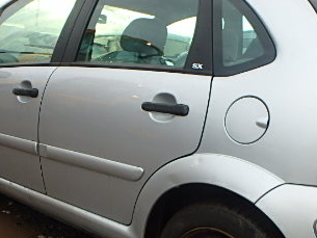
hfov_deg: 42.7
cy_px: 164
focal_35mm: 44
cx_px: 190
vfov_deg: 32.5
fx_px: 403
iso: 125
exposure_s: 1/160
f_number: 3.5
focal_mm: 3.7
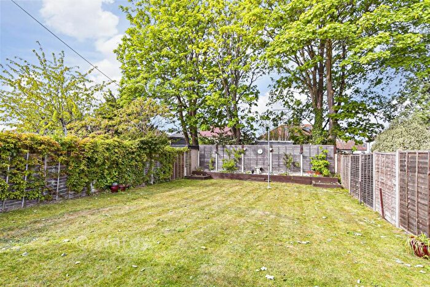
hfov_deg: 100.4
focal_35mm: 15
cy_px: 144
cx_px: 215
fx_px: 179
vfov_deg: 77.4
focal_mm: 10
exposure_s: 1/100
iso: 160
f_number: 8
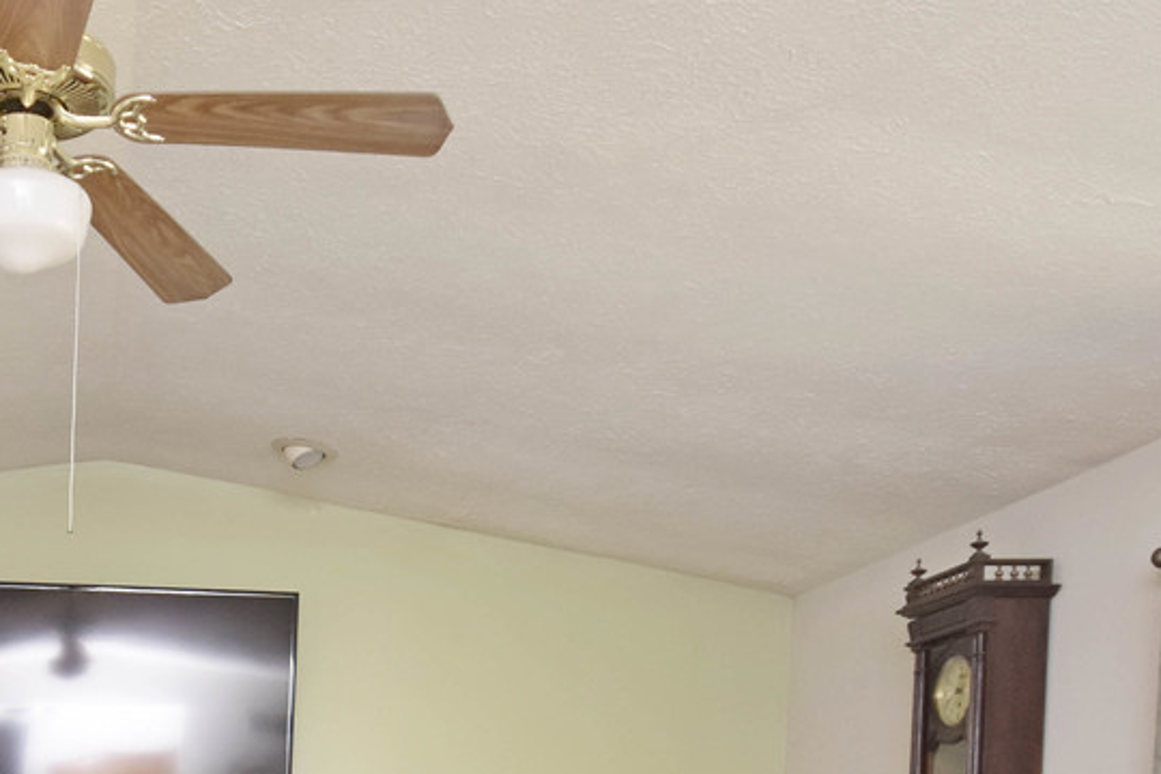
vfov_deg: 23.8
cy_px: 1021
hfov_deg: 37.2
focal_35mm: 50
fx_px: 1596
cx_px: 103
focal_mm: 11
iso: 560
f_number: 4.2
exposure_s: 1/60
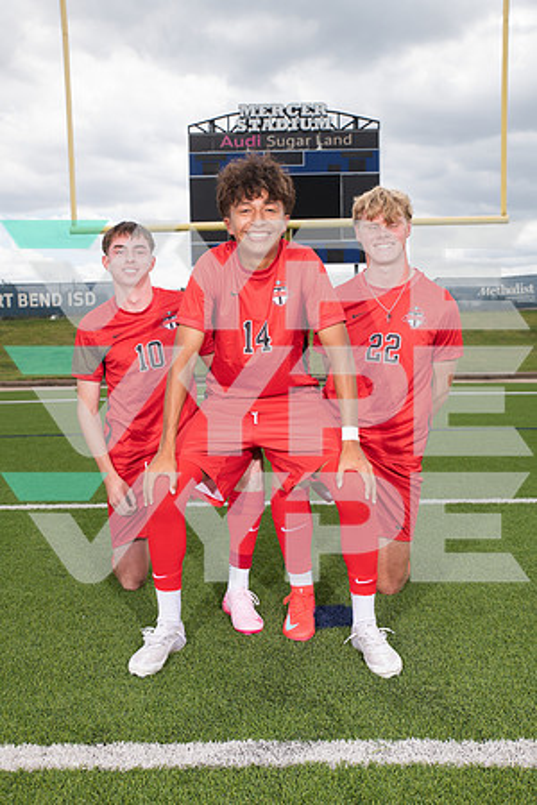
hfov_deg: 36.9
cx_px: 268
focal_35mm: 36
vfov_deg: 53.1
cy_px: 402
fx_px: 805
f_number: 7.1
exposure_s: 1/400
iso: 125
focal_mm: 36
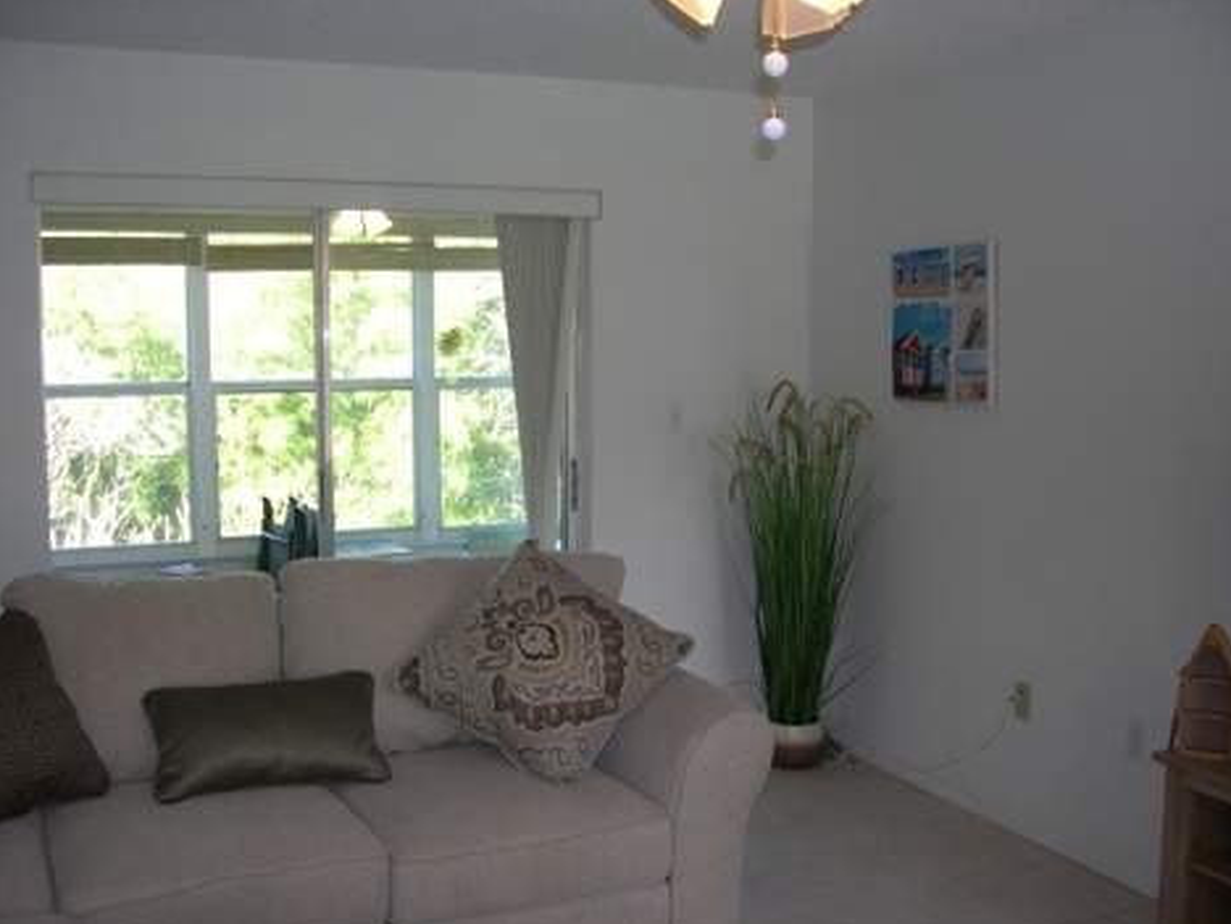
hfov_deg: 47.9
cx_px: 623
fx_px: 1387
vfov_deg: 36.8
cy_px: 466
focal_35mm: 39
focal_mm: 8
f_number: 2.8
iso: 100
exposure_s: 1/30
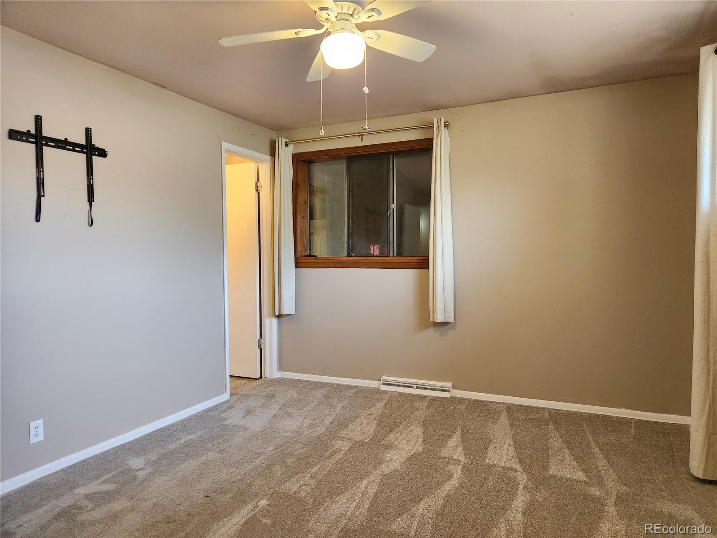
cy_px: 269
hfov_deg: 73.9
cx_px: 358
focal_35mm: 23
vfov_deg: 58.9
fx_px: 476
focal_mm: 5.4
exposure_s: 1/120
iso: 250
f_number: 1.8
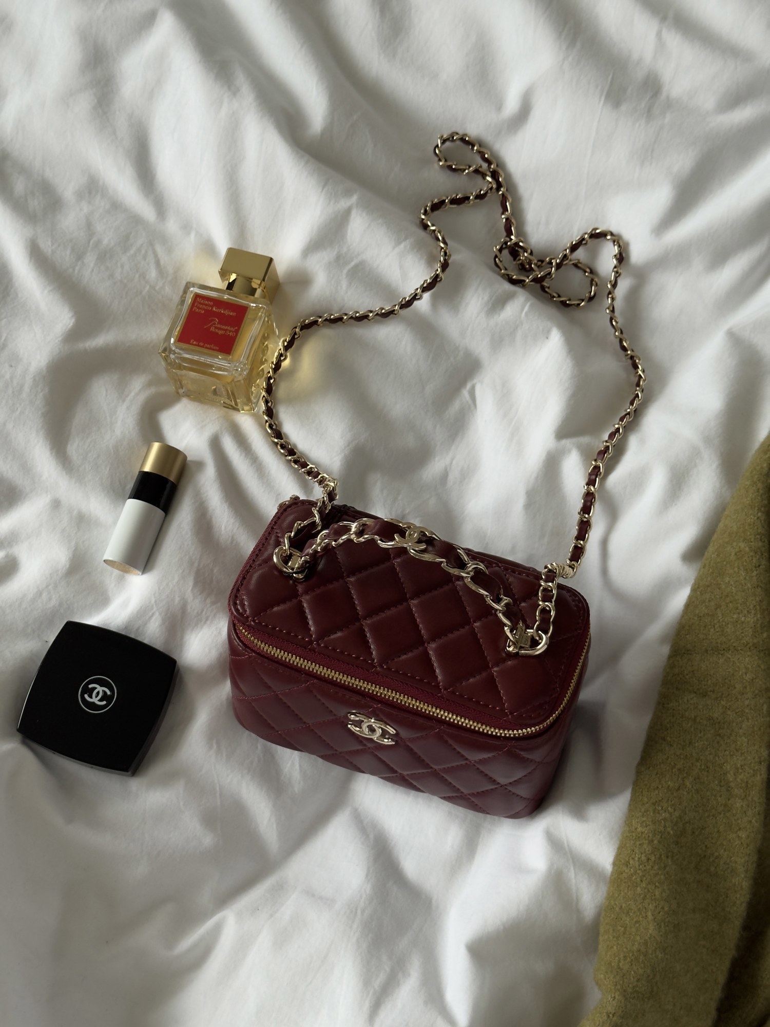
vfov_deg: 39.7
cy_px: 514
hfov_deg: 30.3
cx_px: 385
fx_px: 1424
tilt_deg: -70.5
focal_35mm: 48
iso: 125
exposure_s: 1/60
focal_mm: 6.76
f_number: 1.78
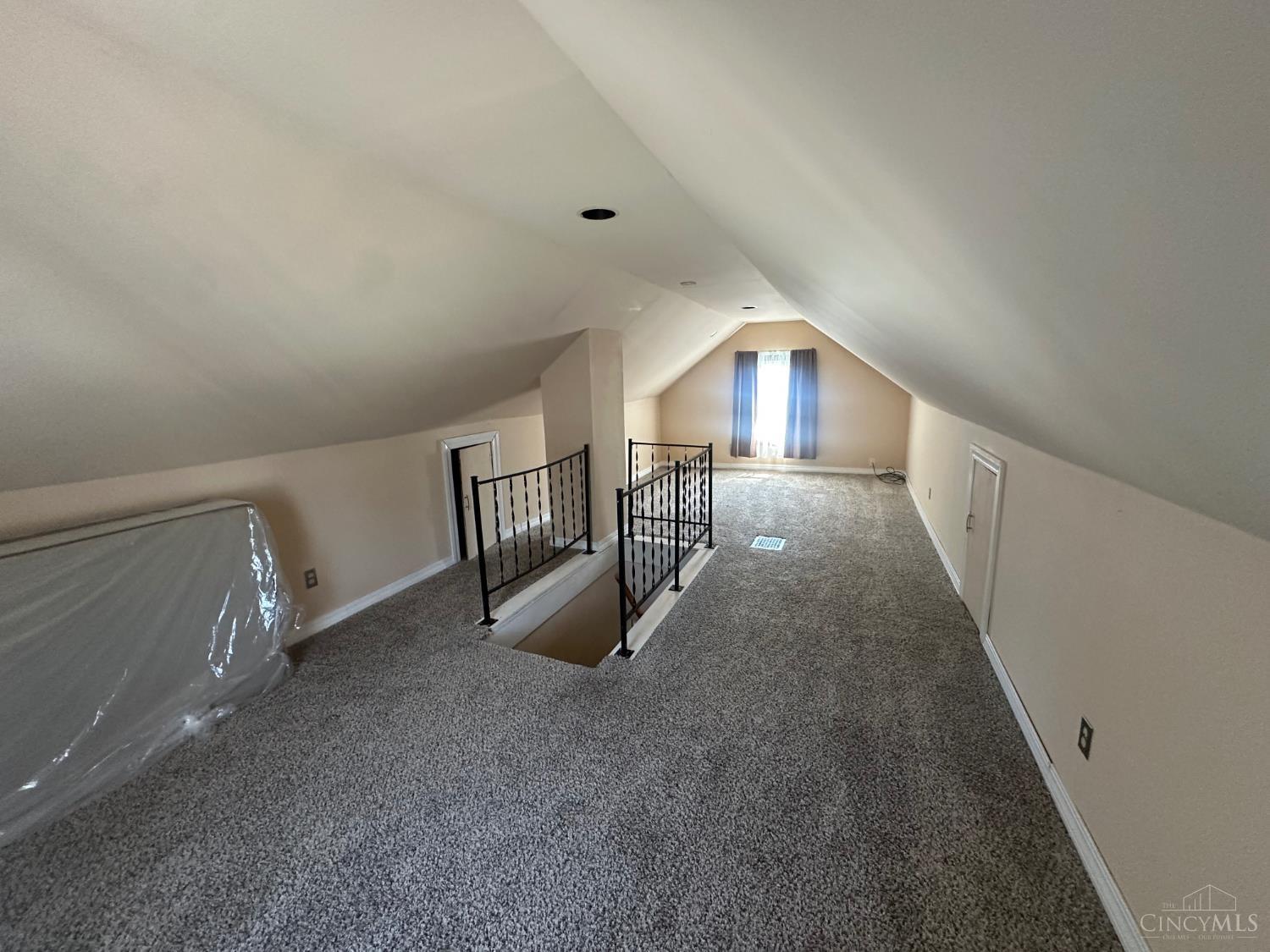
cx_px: 635
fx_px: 514
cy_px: 476
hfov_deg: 102.1
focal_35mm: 14
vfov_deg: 85.7
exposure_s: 1/60
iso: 400
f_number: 2.2
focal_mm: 2.22
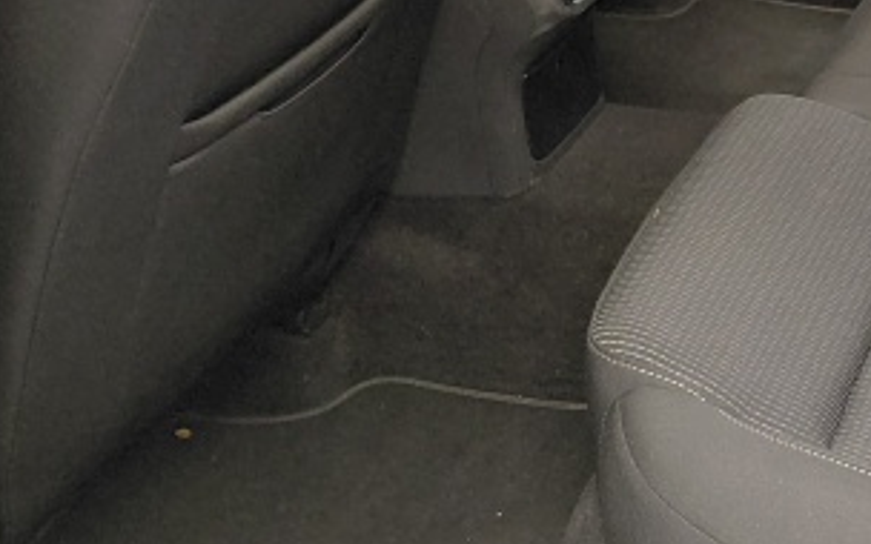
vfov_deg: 14.1
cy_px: -147
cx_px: 891
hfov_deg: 22.3
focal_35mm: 89
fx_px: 2113
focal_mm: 4.69
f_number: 1.8
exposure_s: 1/33.4
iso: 320
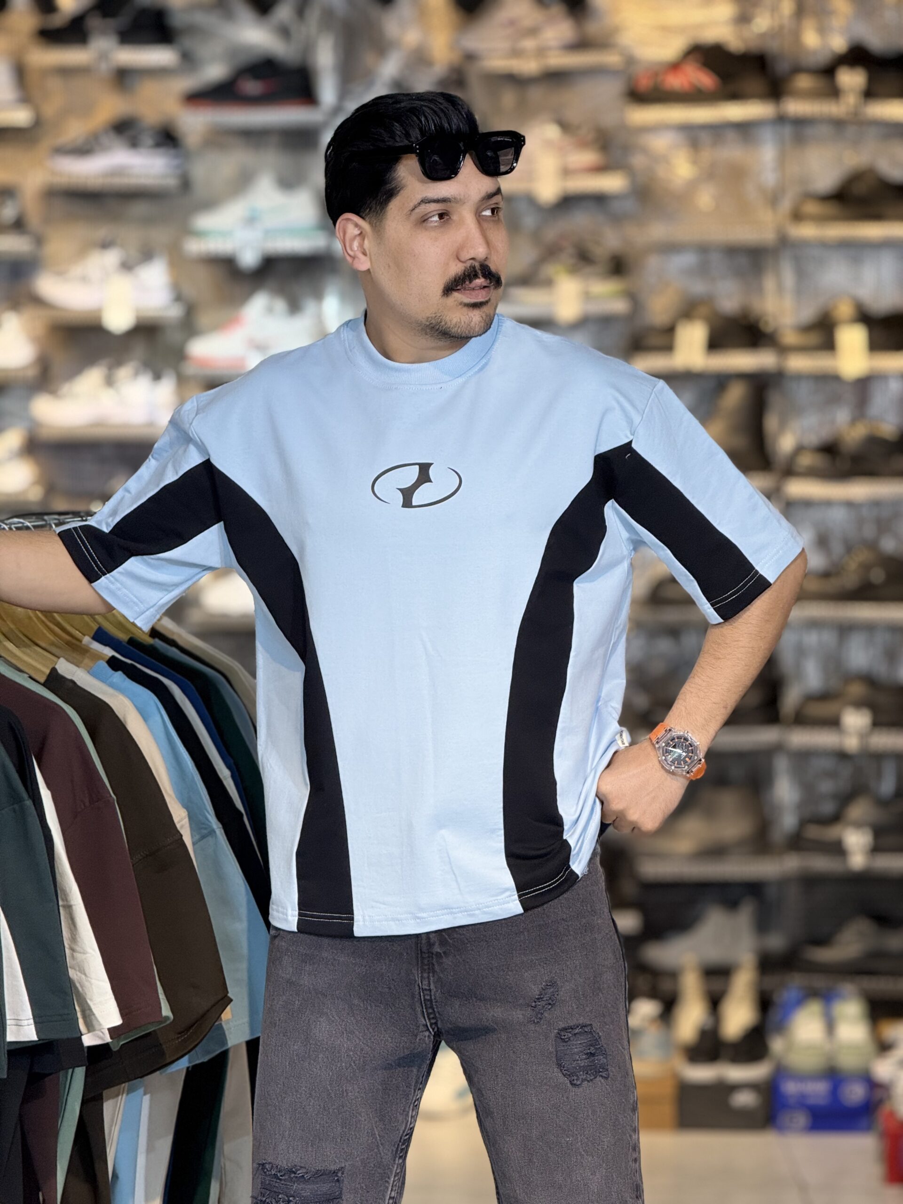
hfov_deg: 12.3
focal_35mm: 120
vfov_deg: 16.4
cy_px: 602
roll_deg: -0.1
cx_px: 452
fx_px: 4174
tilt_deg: -3.1
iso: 125
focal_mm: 15.66
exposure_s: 1/100
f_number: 2.8
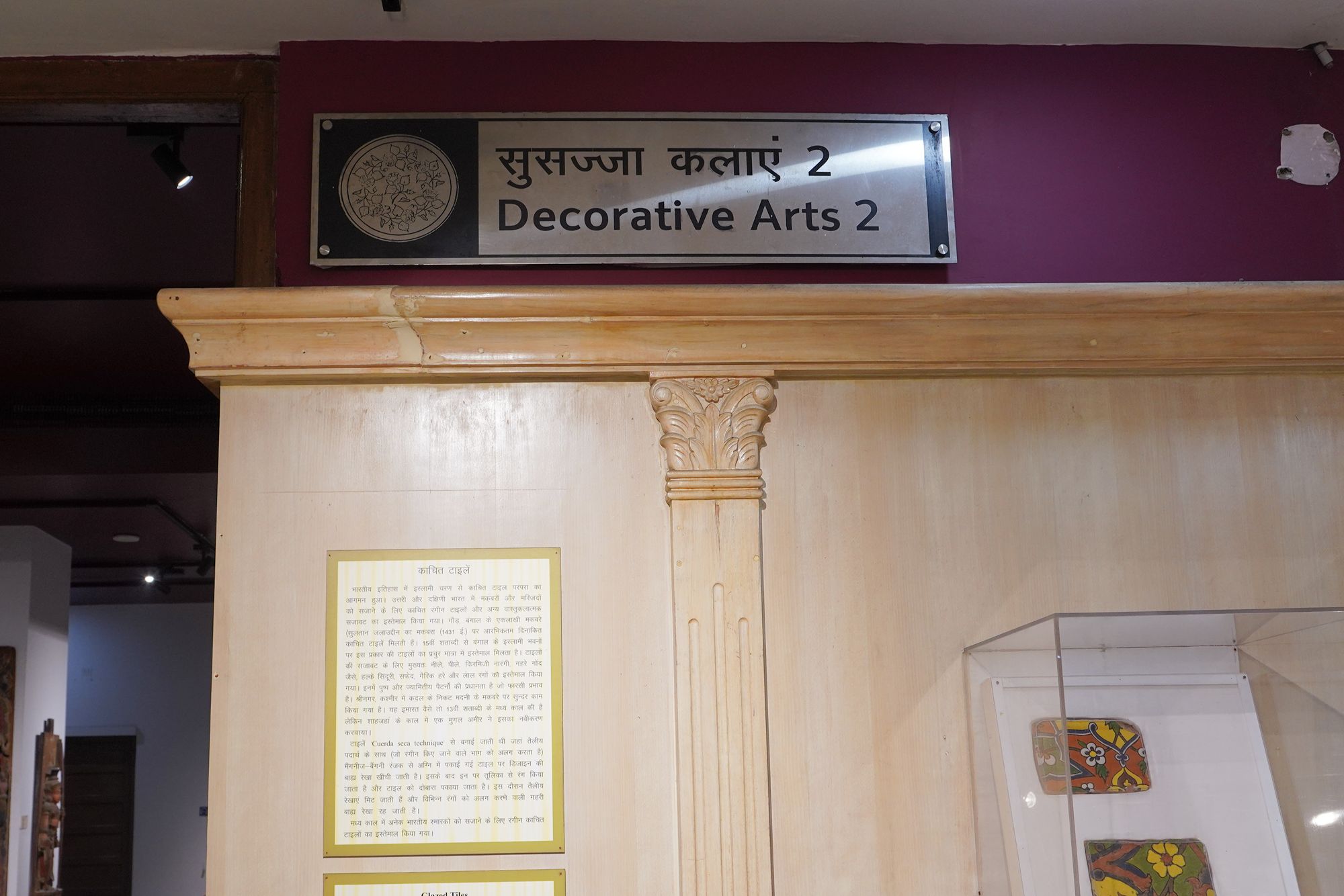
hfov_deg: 73.7
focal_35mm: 24
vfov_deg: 53.1
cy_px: 448
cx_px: 672
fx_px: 896
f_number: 5.6
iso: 800
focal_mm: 24
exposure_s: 1/100
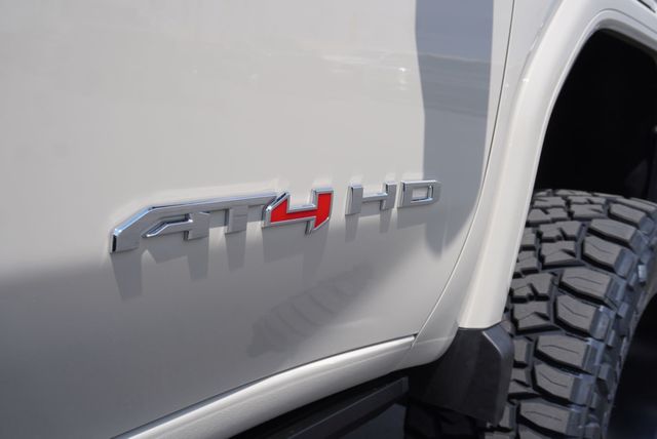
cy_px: 220
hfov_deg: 55.1
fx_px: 630
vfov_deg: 38.4
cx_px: 328
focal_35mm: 34
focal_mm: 23
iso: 100
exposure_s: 1/400
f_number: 6.3
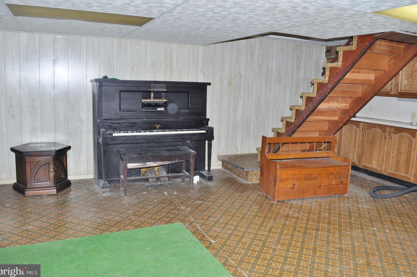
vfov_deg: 46.3
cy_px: 136
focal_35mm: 28
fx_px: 324
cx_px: 210
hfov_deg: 65.5
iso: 250
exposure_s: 1/60
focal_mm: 18
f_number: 6.3
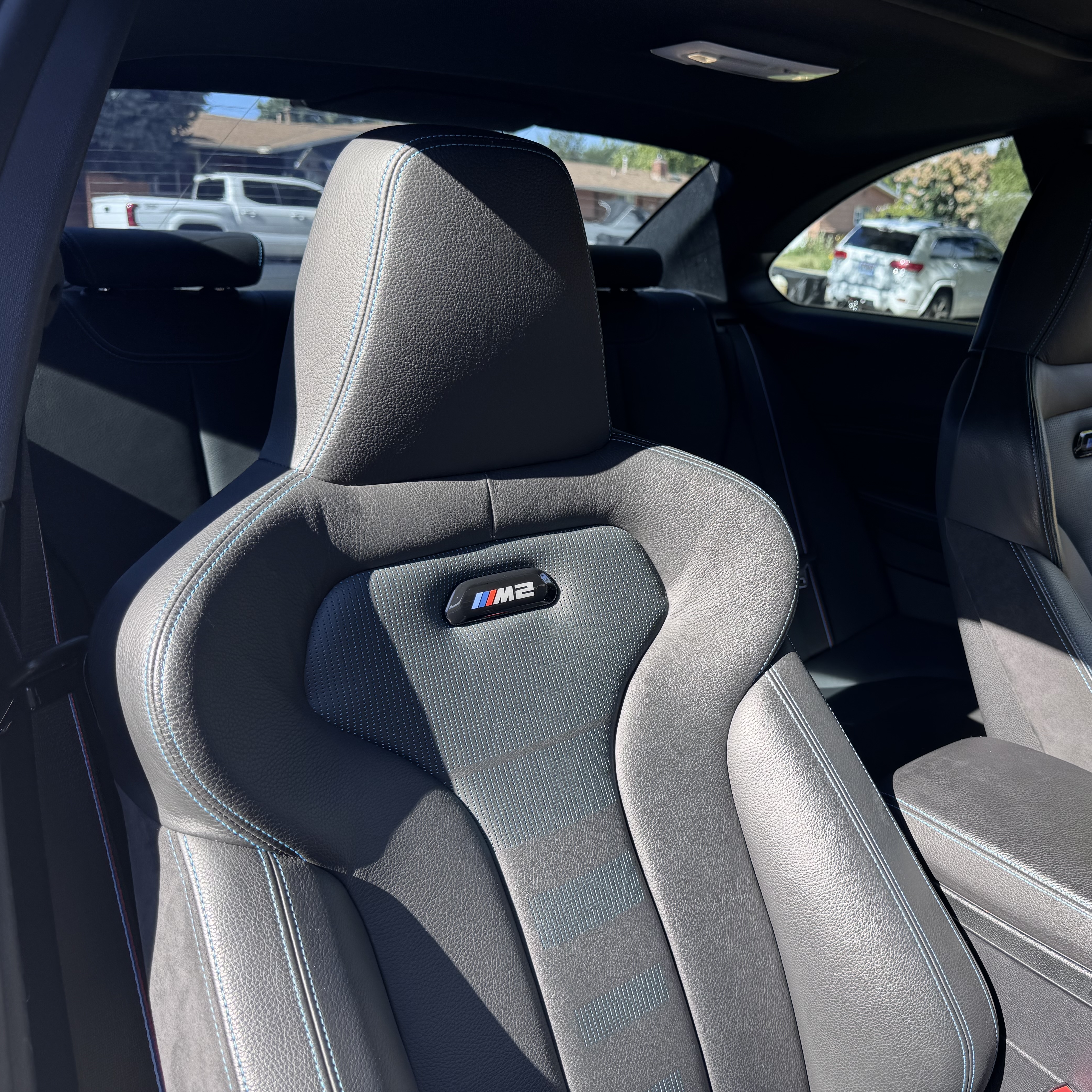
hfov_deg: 54.8
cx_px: 701
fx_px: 1035
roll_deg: -2.7
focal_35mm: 29
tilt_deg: -17.7
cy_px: 534
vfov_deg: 55.6
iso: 80
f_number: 1.78
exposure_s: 1/433
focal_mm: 6.76
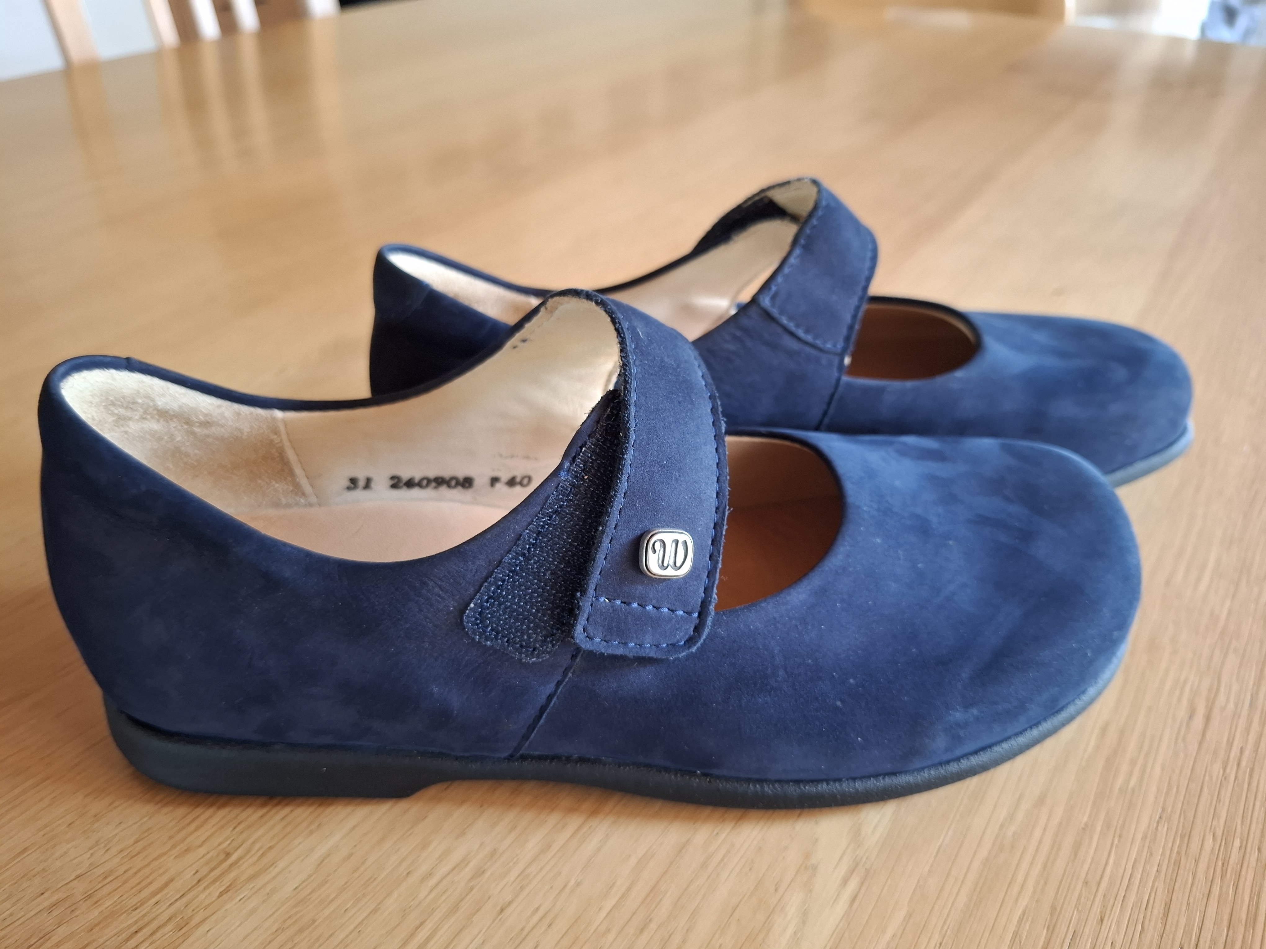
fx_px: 841
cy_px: 474
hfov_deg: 73.9
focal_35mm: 23
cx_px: 633
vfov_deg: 58.9
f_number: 1.8
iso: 320
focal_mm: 5.54
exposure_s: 1/25
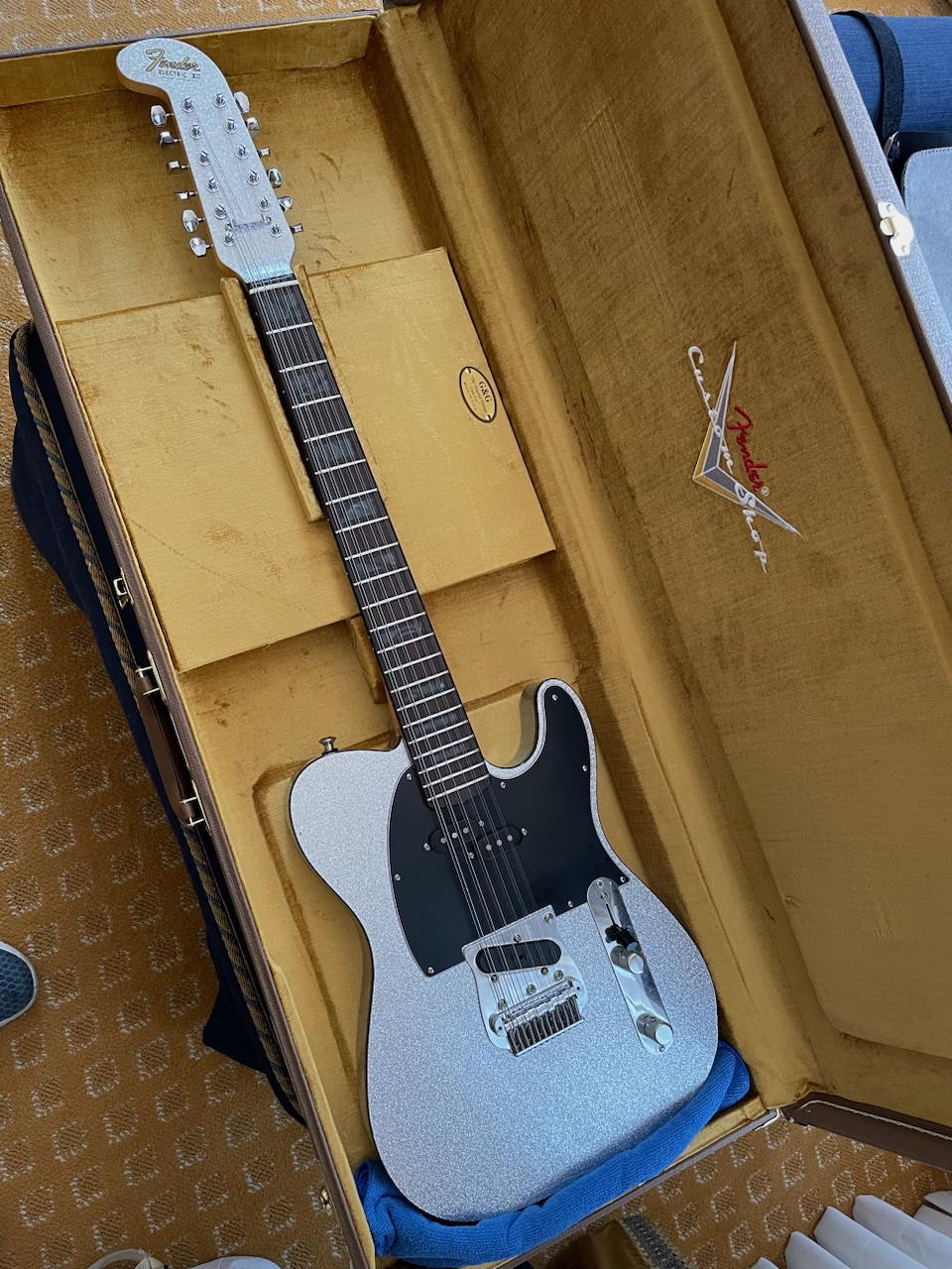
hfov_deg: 53.1
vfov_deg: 67.3
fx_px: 953
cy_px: 634
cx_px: 476
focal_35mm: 26
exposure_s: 1/60
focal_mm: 4.2
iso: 200
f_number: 1.6
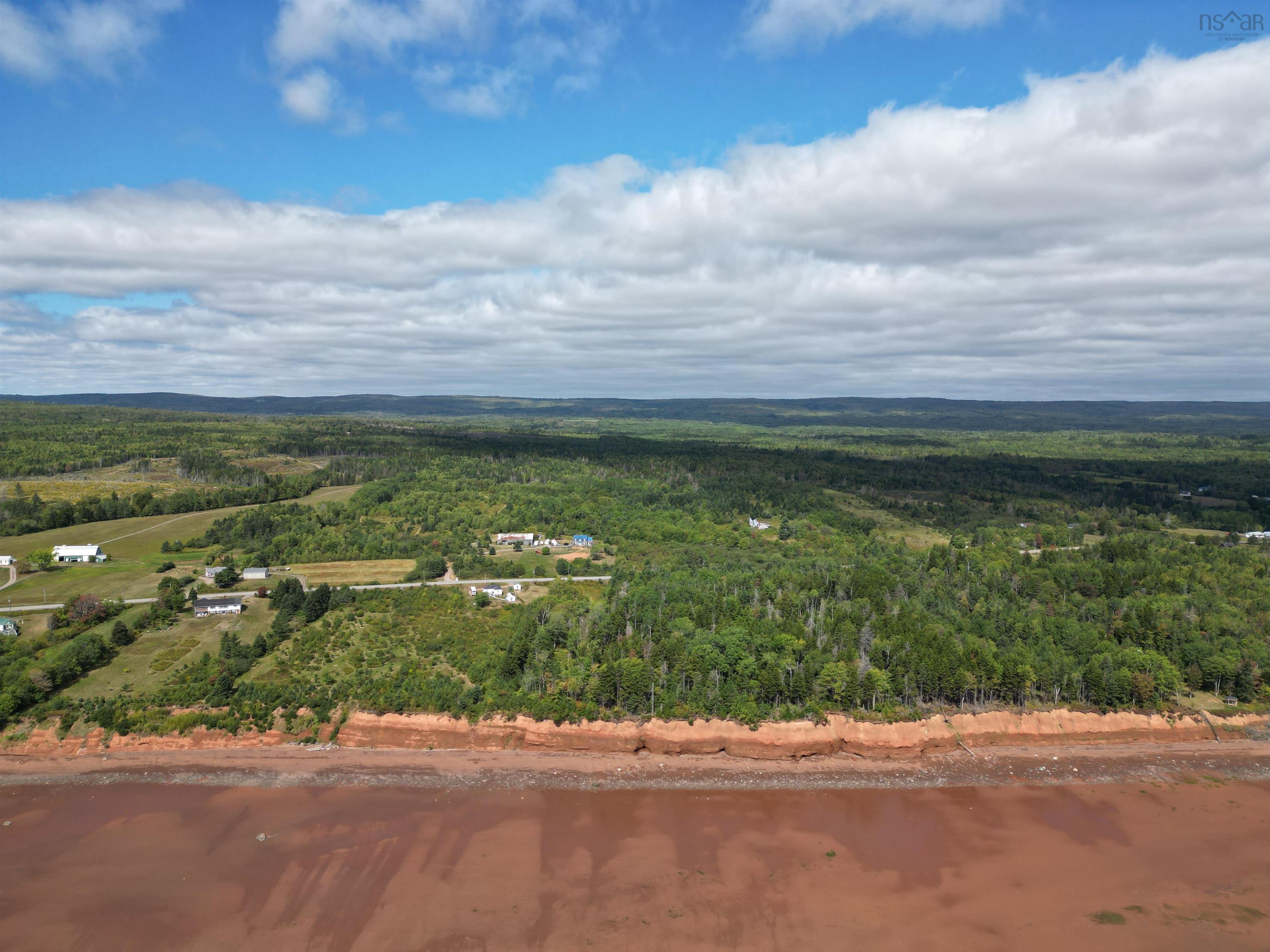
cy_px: 476
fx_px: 881
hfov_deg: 71.6
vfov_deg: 56.8
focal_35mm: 24
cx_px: 635
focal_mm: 6.72
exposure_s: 1/3200
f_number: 1.7
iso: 120
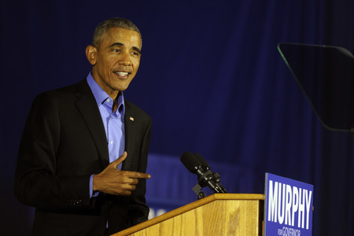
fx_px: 2950
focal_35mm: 300
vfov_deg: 4.6
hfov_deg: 6.9
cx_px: 177
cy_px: 118
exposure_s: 1/250
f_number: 4
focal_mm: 300
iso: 1600
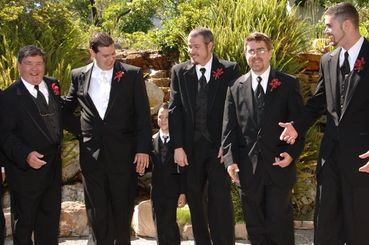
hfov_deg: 31.9
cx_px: 184
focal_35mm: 63
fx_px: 645
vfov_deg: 21.5
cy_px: 122
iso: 400
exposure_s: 1/250
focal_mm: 42
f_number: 7.6
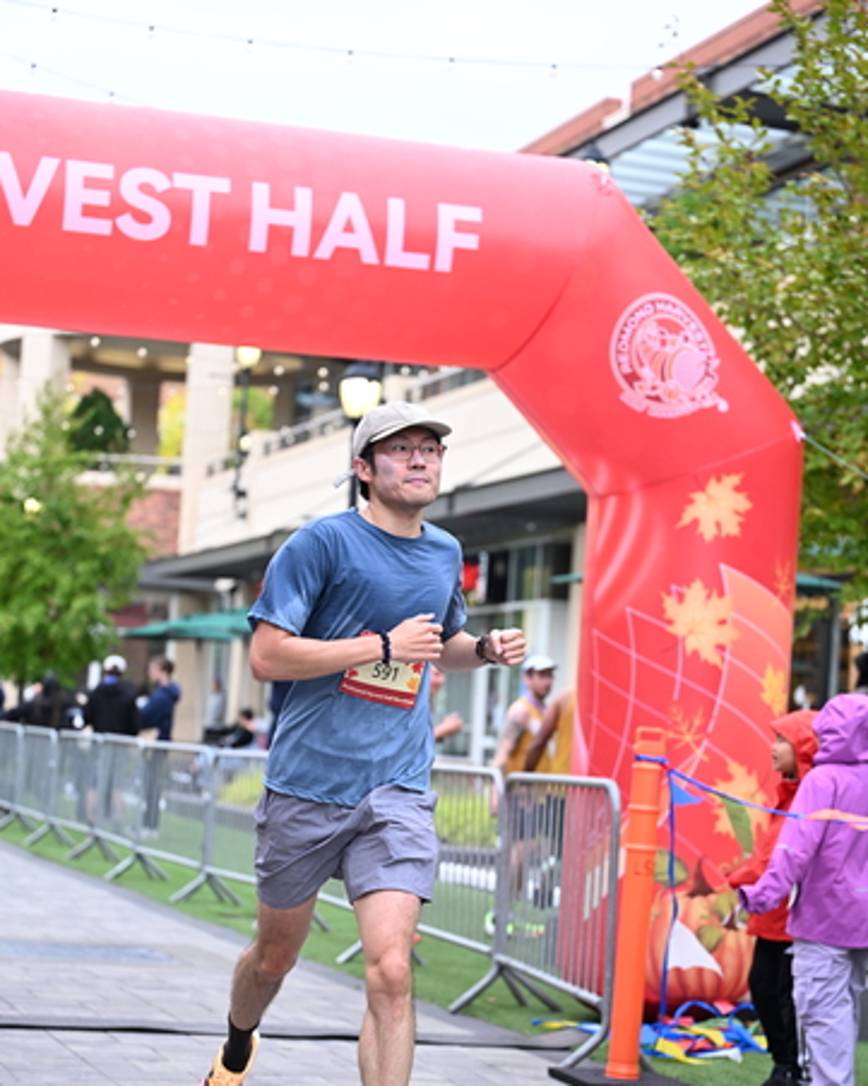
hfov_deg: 19.2
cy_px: 656
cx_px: 434
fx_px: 2572
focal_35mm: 80
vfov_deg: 23.8
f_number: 2.8
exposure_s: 1/1250
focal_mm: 70
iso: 1000
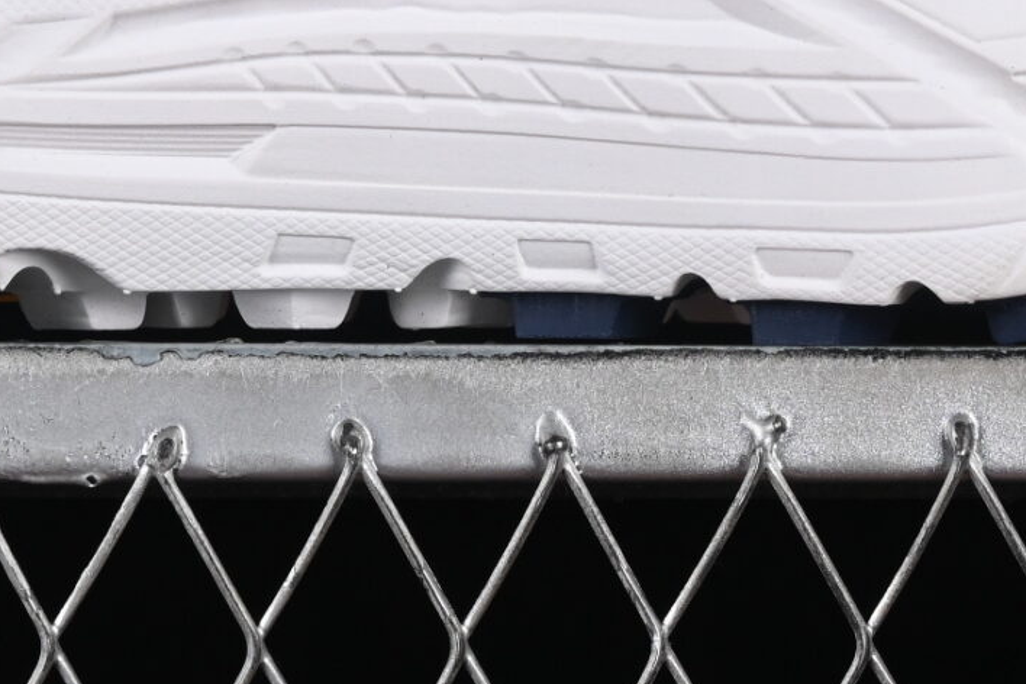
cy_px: -434
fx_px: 7723
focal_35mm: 271
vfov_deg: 5.0
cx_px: 193
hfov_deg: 7.6
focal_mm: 50
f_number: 8
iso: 160
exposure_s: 1/80
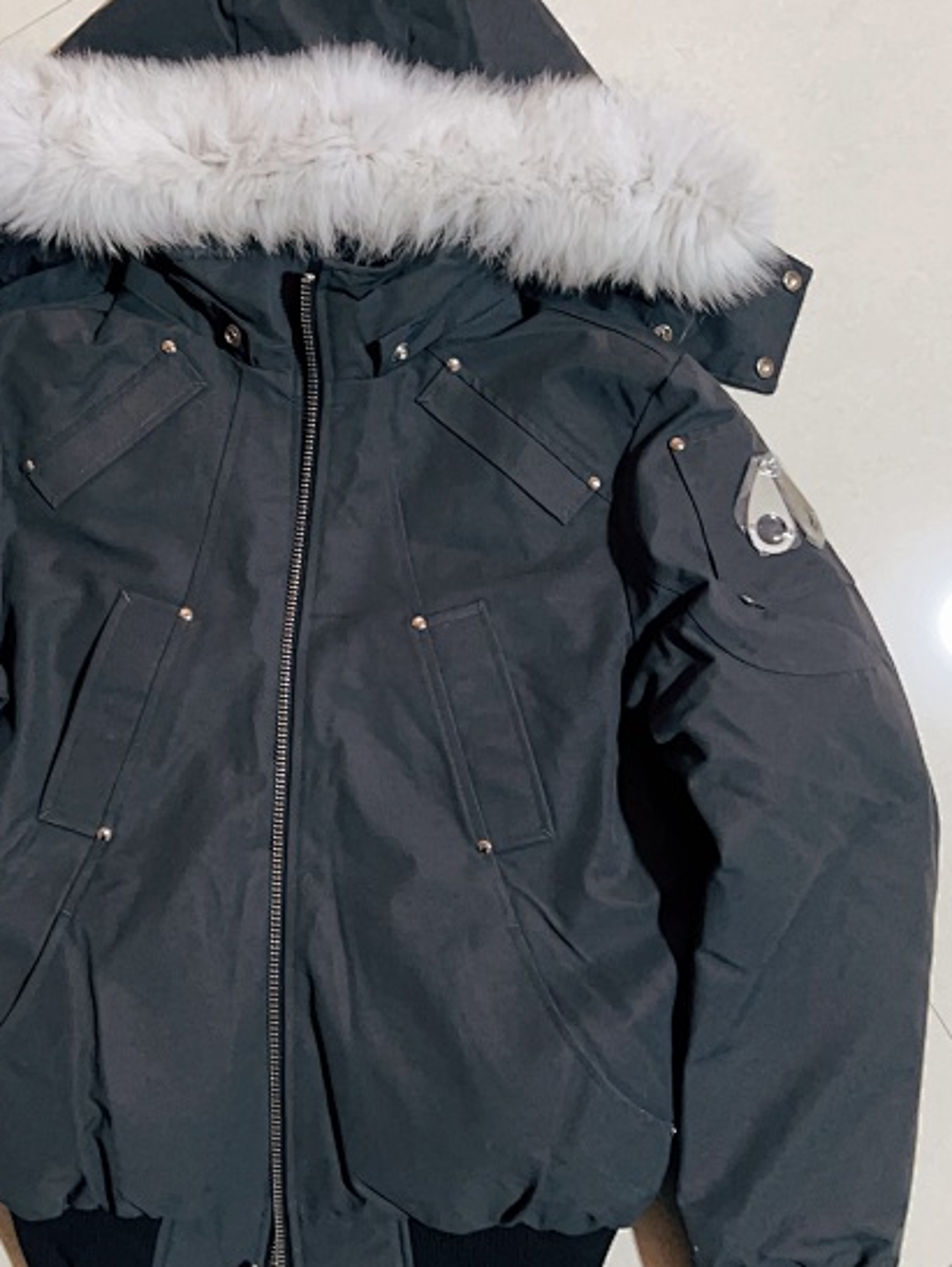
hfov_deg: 37.4
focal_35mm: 38
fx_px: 1392
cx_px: 329
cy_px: 616
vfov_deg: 48.9
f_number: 1.5
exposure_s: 1/52
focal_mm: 5.7
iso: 500
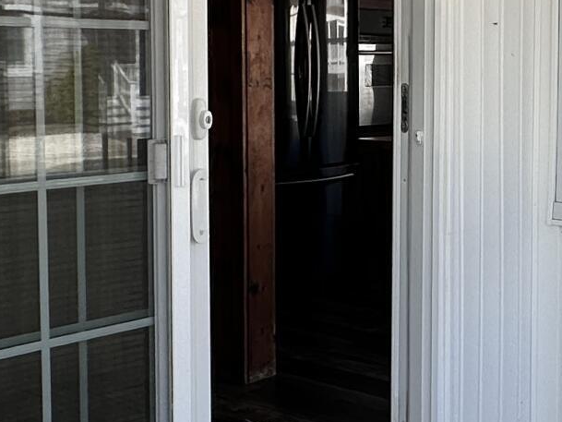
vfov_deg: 21.2
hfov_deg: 27.6
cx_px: 456
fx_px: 1120
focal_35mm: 69
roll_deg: -0.4
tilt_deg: -4.6
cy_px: 144
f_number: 2.2
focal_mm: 2.22
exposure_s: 1/208
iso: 40
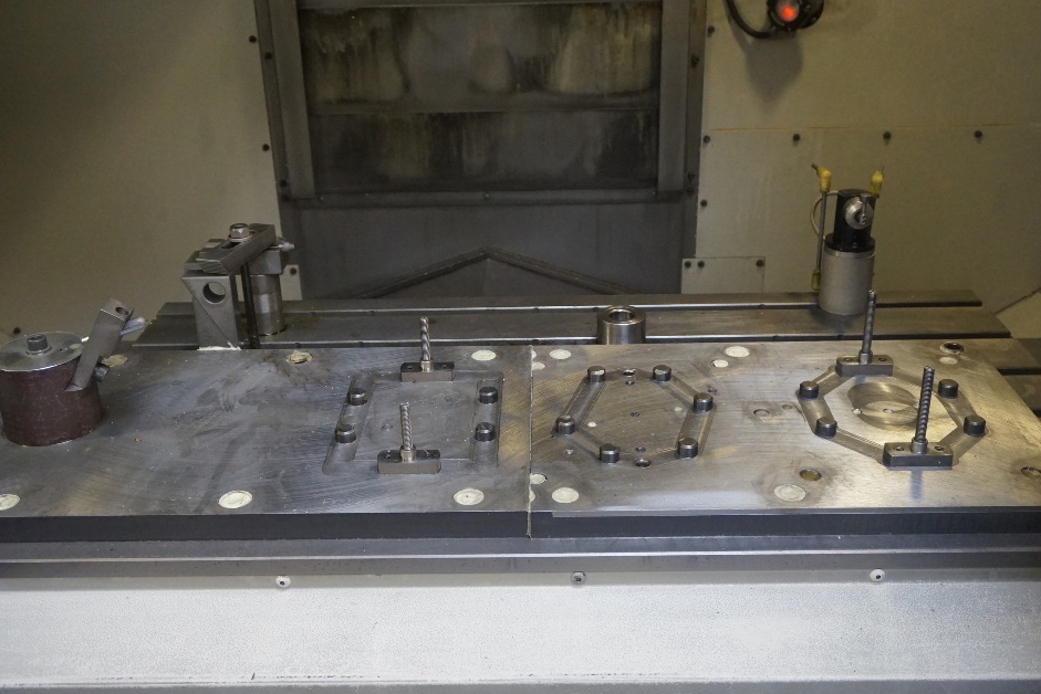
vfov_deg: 35.5
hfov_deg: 51.2
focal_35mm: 38
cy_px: 335
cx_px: 525
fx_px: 1086
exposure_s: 1/160
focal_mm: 23
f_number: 4.5
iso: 2000
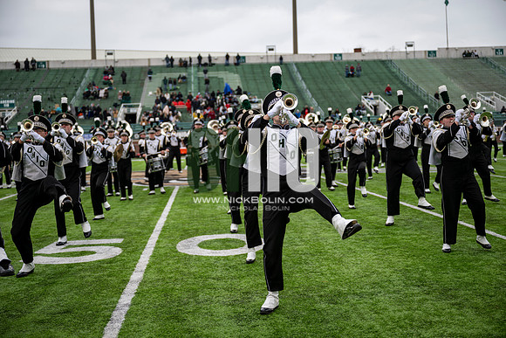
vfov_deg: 28.7
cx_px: 253
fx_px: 661
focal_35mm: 47
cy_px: 169
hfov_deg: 41.9
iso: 100
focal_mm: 47
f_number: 2.8
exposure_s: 1/500
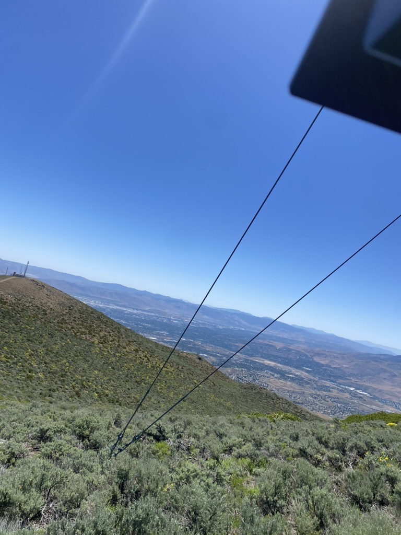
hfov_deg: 53.1
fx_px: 402
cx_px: 200
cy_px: 268
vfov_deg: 67.3
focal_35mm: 26
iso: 32
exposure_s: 1/4115
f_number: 1.8
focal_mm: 4.25
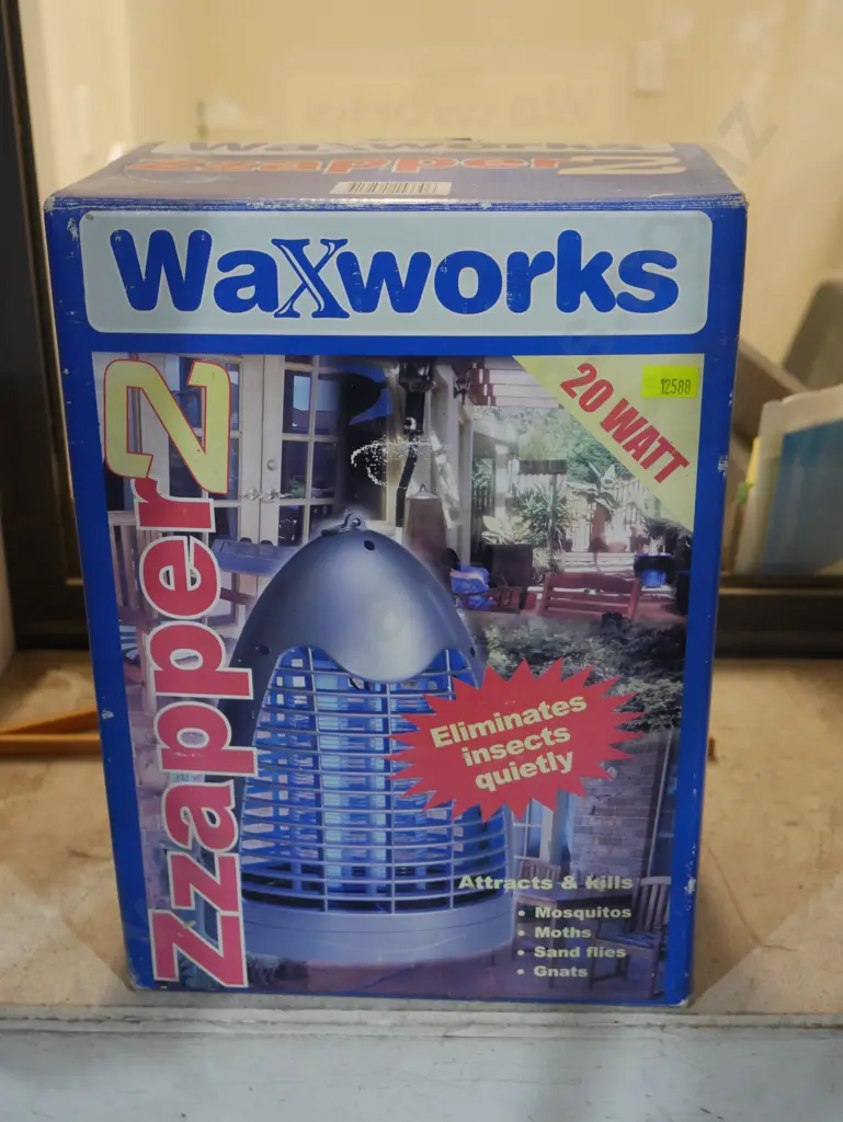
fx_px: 1492
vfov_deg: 41.2
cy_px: 561
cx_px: 422
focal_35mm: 46
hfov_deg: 31.5
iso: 1600
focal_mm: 23
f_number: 5.1
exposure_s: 1/60
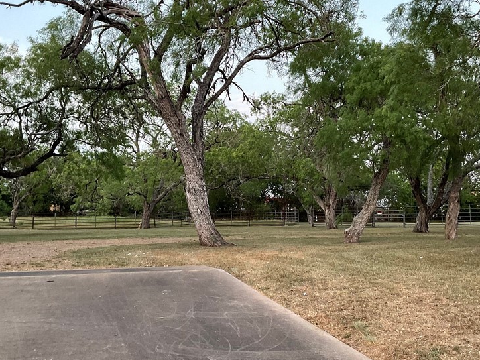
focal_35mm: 41
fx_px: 569
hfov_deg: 45.7
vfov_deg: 35.1
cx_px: 263
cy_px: 168
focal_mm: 3
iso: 64
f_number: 1.8
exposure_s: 1/103
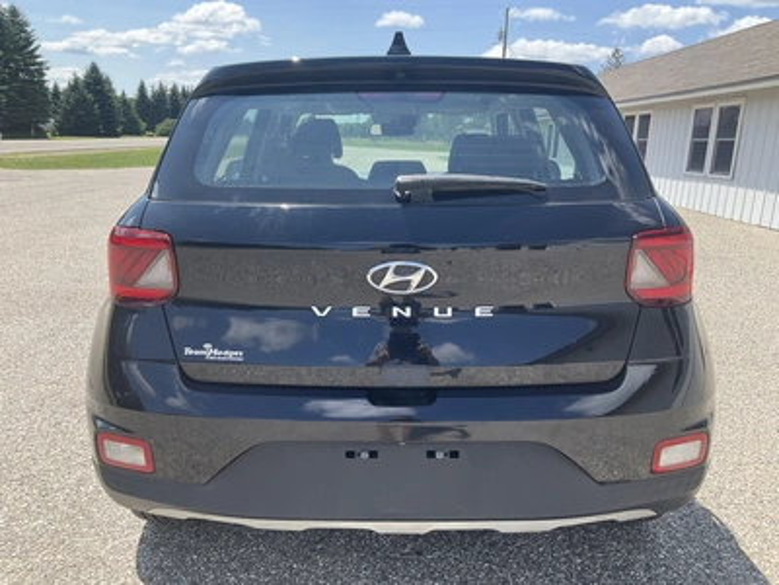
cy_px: 292
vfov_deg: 48.2
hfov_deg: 61.7
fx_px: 653
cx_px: 390
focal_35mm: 29
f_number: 1.8
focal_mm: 3
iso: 25
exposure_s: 1/719
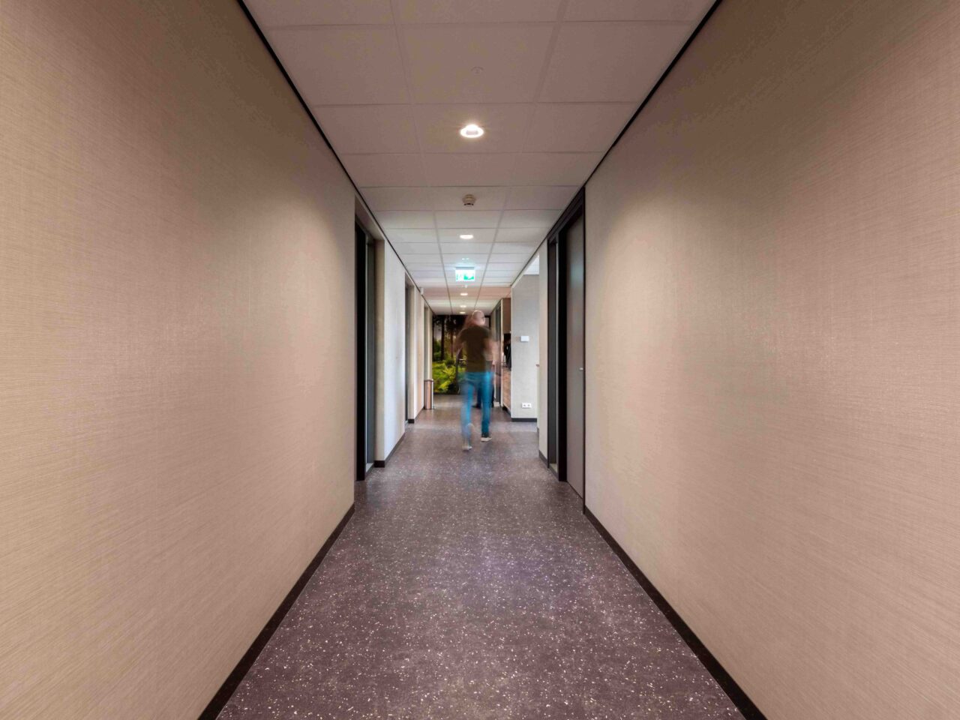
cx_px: 480
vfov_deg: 78.1
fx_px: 444
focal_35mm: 16
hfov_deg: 94.5
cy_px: 360
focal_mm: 8
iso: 200
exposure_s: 1/3
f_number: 11
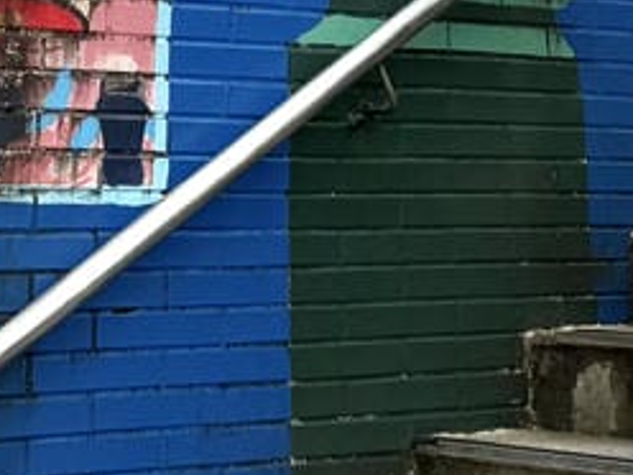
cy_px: -424
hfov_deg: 17.0
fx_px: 2121
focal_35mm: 116
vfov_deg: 11.7
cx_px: 352
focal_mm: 6.76
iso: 80
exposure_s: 1/1211
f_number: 1.78
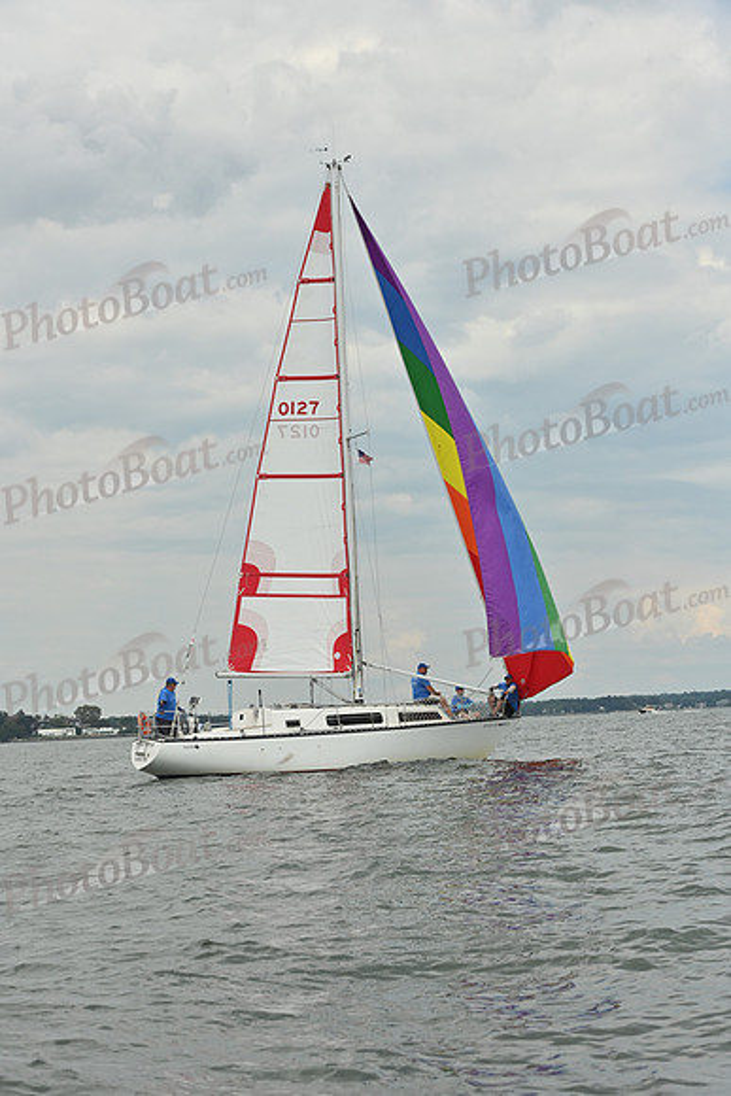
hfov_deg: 17.5
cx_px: 366
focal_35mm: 78
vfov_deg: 26.0
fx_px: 2374
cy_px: 548
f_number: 9
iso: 320
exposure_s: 1/1250
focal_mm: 78
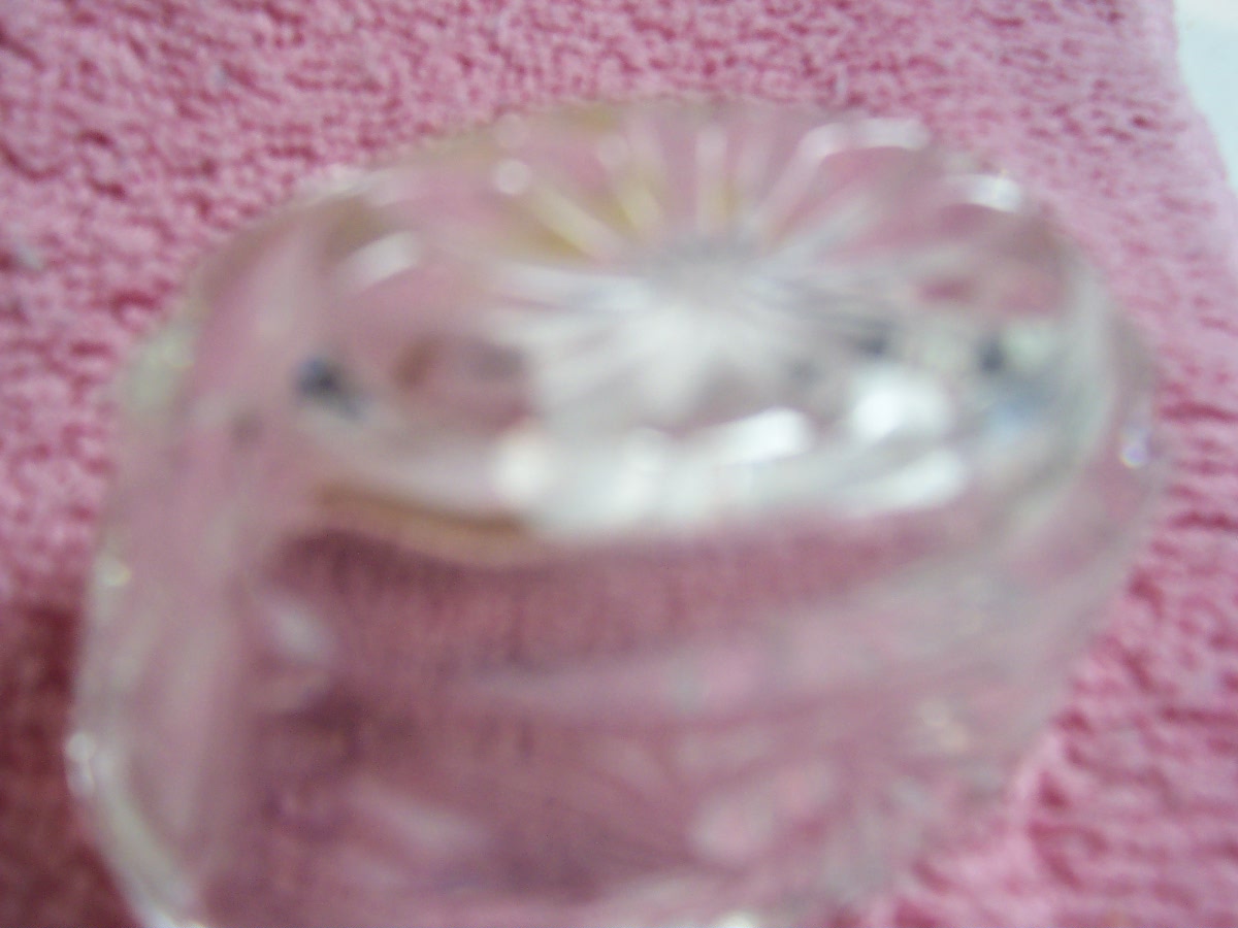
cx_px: 619
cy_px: 464
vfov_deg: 38.7
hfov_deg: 50.1
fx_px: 1323
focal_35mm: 37
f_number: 2.8
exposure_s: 1/30
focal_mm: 5.6
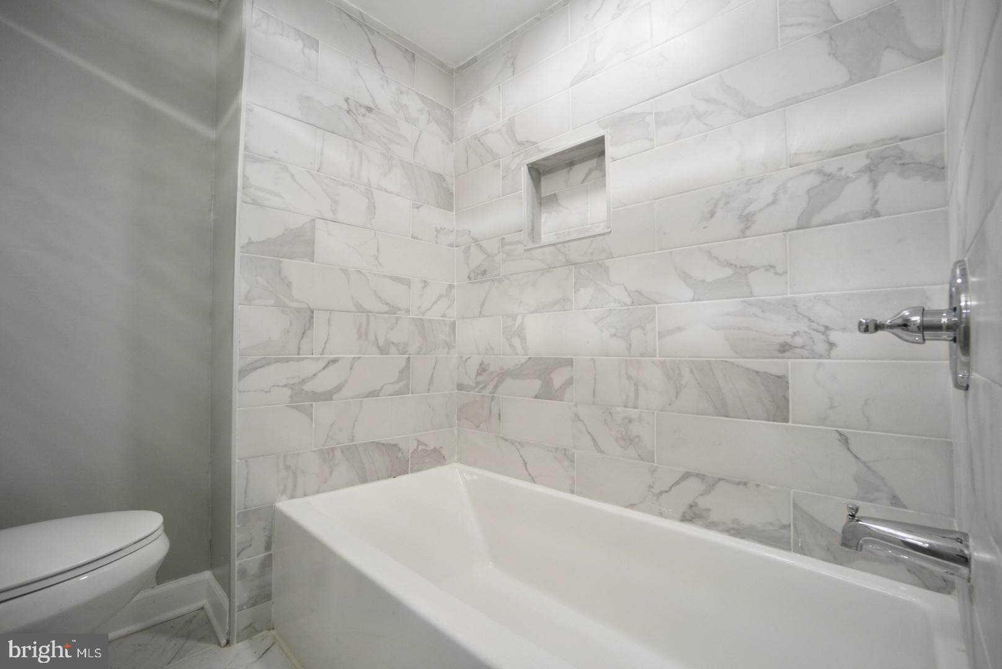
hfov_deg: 100.4
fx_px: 418
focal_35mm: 15
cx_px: 501
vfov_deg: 77.4
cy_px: 334
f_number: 4
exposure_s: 1/60
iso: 400
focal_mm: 10
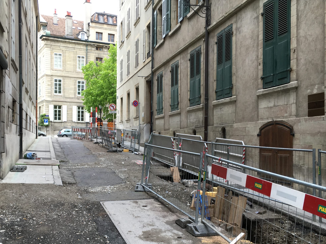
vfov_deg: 37.6
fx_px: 358
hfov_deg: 48.5
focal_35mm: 38
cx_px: 122
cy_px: 139
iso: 40
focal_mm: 4.15
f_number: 2.2
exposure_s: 1/100
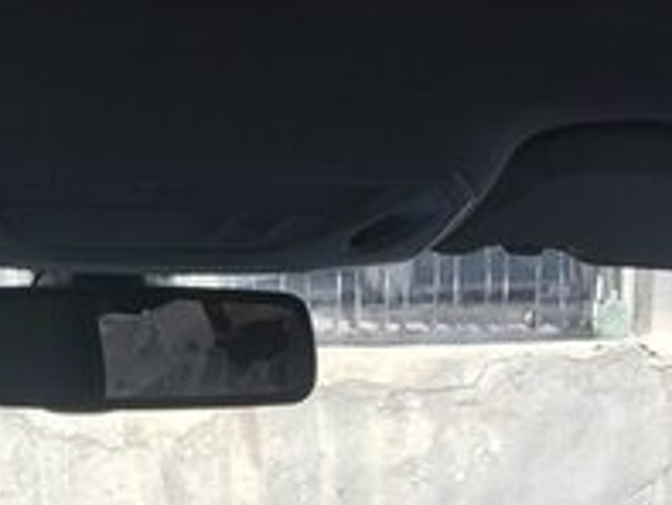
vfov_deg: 14.1
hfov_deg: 20.0
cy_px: 810
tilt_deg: -9.4
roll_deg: +2.1
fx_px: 1884
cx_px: 113
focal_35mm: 97
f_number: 2.2
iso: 25
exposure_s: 1/236
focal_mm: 4.15
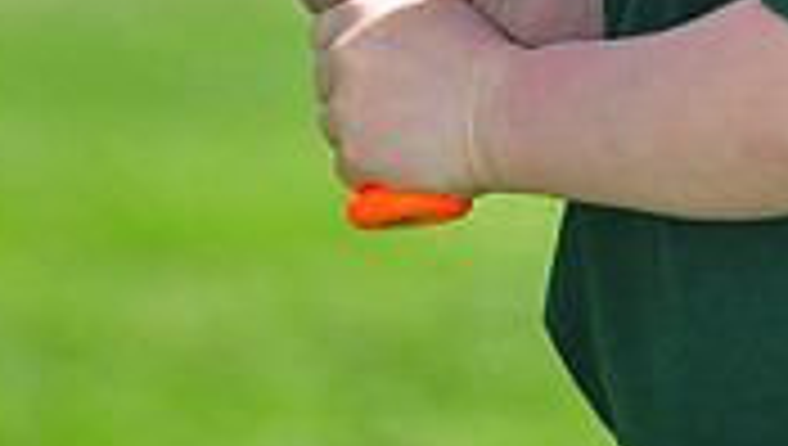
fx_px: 14500
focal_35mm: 693
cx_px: 693
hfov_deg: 3.1
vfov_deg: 1.8
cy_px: -518
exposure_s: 1/2000
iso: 400
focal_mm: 200
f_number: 5
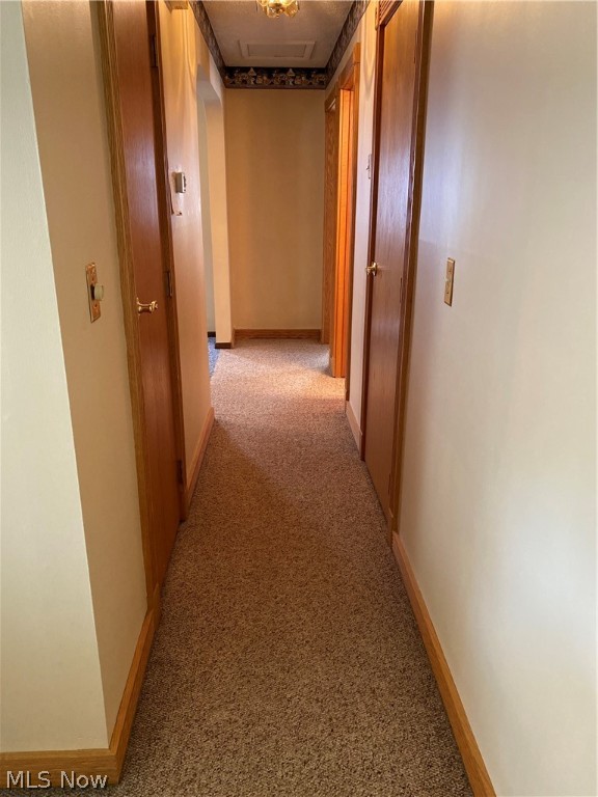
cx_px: 299
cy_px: 398
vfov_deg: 67.3
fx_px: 599
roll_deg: -0.9
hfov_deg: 53.1
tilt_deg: -16.9
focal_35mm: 26
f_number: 1.8
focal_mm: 4.25
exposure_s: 1/40
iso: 320
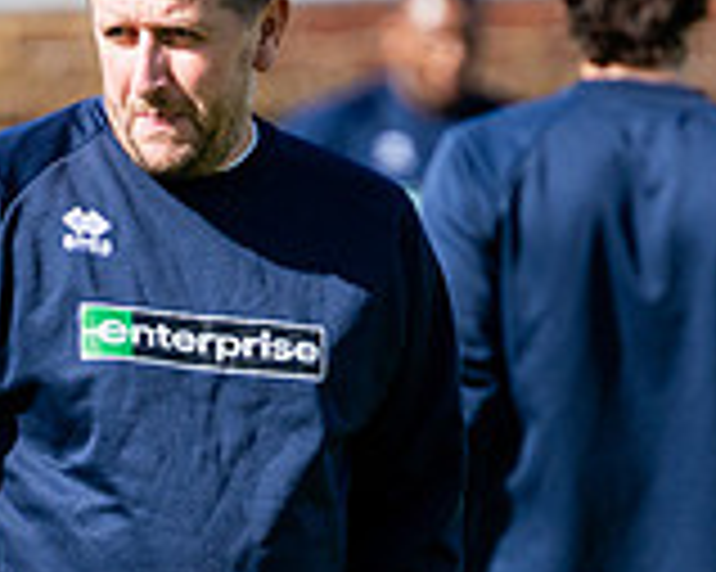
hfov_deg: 1.6
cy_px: 744
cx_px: -20
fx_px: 25562
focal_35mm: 1207
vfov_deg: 1.3
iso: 400
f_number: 4
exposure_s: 1/2500
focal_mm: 260
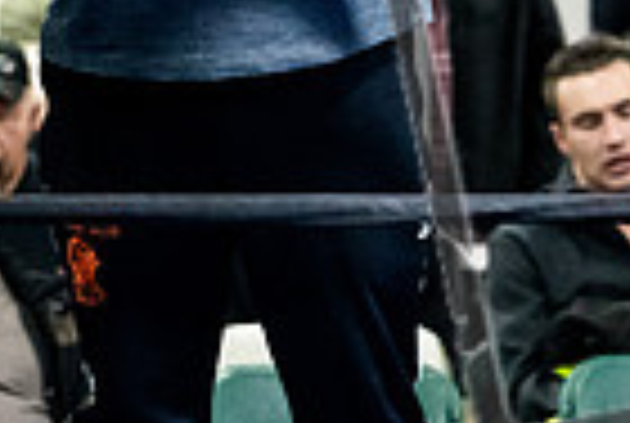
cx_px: 333
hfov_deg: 6.4
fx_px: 5594
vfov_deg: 4.3
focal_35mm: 319
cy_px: -295
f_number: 2.8
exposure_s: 1/1000
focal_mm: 70
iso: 10000
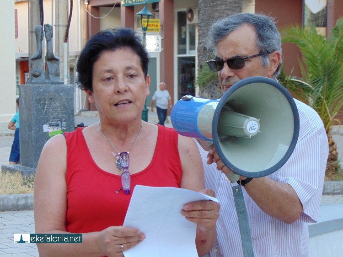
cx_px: 172
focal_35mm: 108
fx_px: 1070
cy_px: 128
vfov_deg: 13.7
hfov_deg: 18.2
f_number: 3.9
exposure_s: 1/30
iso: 160
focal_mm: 19.4
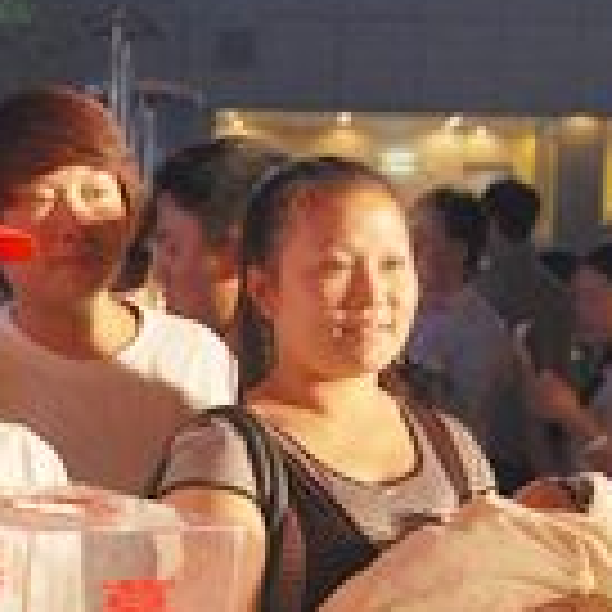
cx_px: -140
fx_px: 3272
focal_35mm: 164
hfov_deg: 10.5
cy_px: 536
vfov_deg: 10.6
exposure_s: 1/50
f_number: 4.8
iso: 800
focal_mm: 35
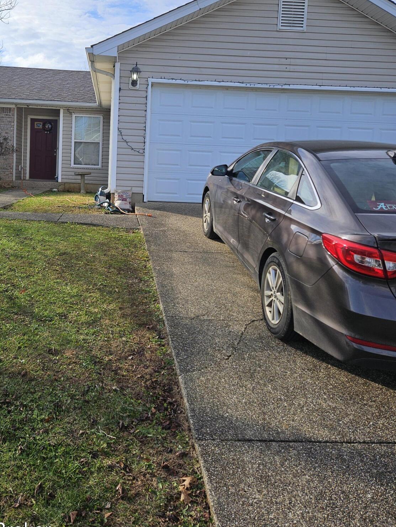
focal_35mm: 31
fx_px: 473
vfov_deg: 57.8
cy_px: 207
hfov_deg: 44.7
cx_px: 130
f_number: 1.8
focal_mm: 5.4
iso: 25
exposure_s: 1/1571
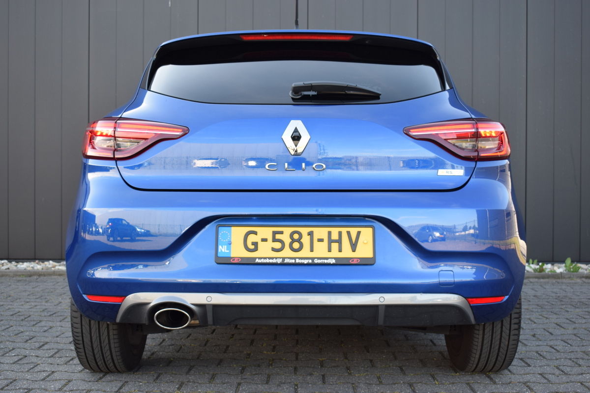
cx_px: 295
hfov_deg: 43.6
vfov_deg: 29.9
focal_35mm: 45
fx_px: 737
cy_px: 196
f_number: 5.6
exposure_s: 1/125
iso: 400
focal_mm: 30
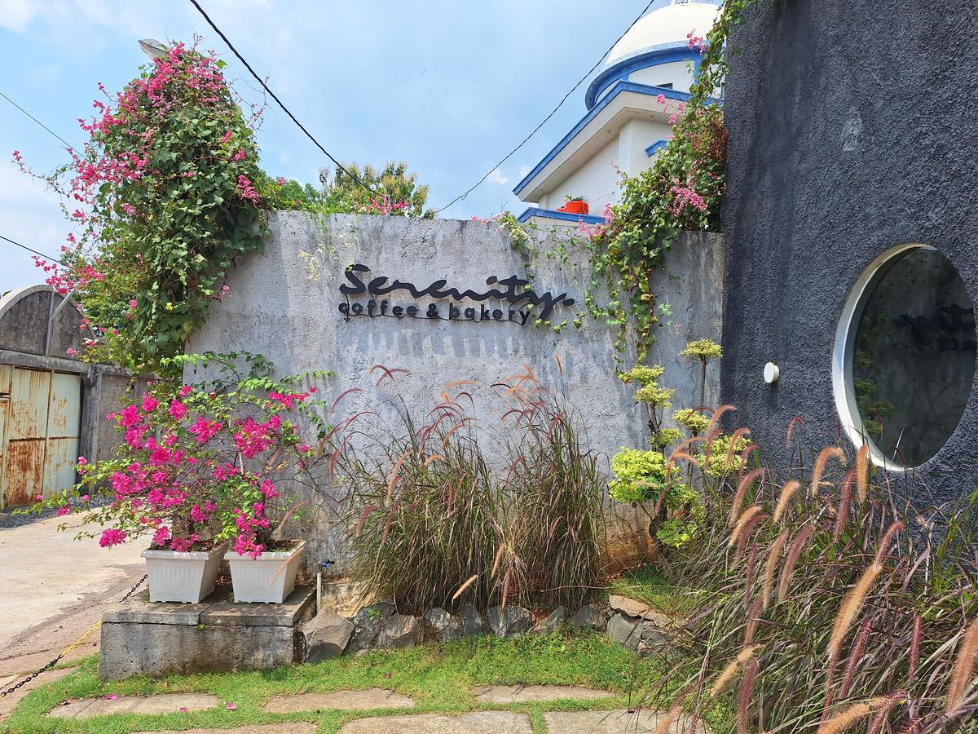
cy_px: 367
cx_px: 489
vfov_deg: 58.9
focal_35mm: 23
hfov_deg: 73.9
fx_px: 650
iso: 40
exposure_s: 1/2445
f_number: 1.8
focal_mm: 5.54
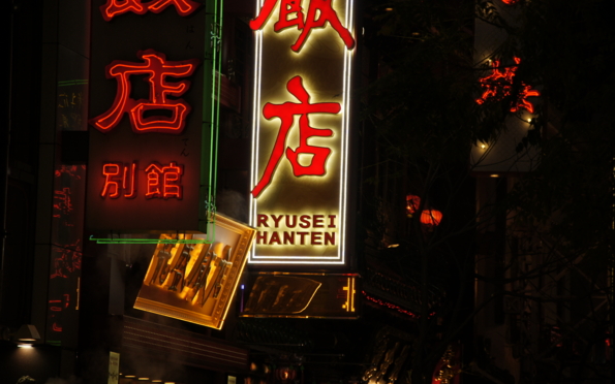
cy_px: 196
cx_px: 306
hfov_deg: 13.6
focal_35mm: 154
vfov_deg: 8.5
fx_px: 2581
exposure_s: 1/160
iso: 320
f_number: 5.6
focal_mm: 100
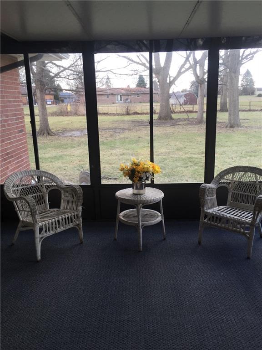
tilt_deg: -12.8
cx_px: 131
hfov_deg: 48.2
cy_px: 175
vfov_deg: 61.7
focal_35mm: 29
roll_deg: +3.1
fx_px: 293
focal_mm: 4.15
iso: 40
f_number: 2.2
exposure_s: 1/120
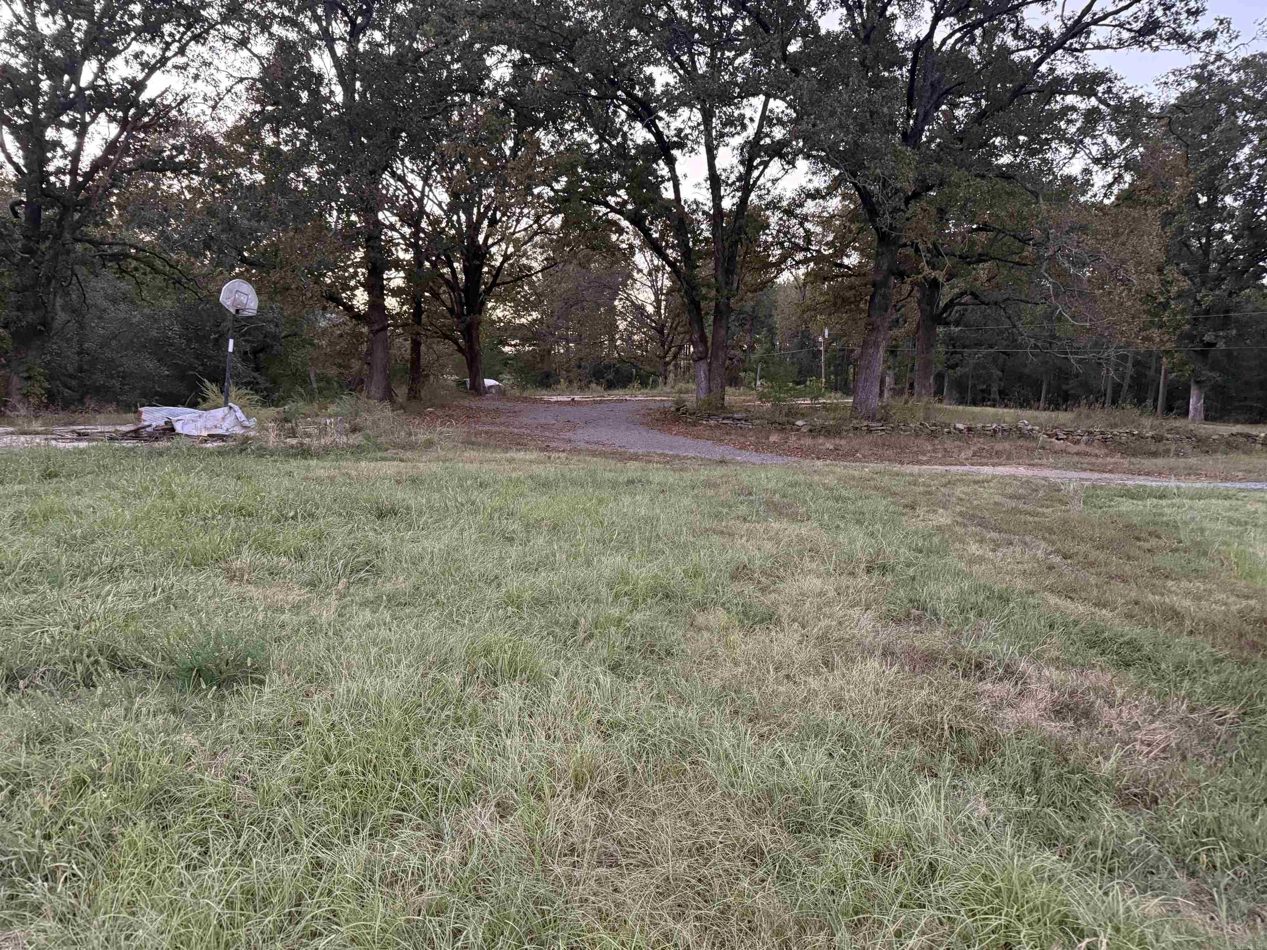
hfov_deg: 71.6
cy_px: 475
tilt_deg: -6.9
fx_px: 878
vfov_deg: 56.8
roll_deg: +0.2
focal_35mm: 24
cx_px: 634
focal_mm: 6.76
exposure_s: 1/45
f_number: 1.78
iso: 800
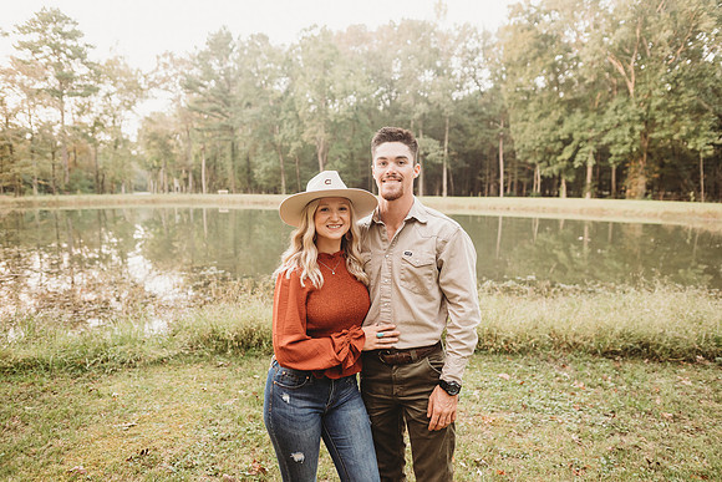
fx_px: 481
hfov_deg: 73.7
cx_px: 361
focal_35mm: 24
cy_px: 241
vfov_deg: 53.2
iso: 1000
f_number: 2.5
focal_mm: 24
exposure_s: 1/125
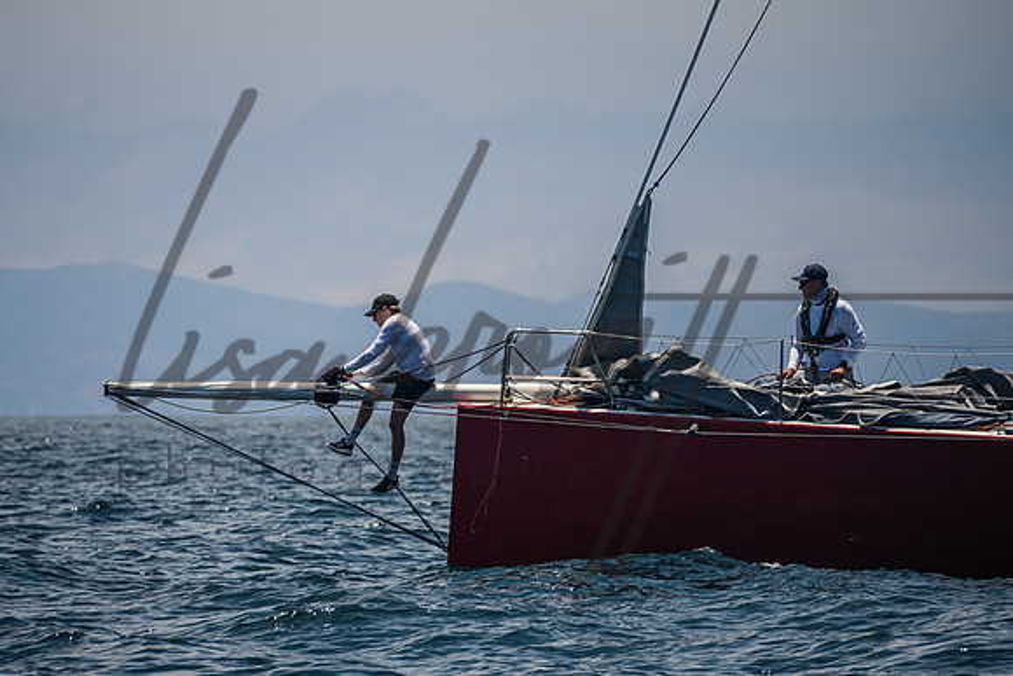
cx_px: 419
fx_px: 14064
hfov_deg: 4.1
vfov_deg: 2.8
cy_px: 404
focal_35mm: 500
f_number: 8
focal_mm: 400
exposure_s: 1/1600
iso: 320
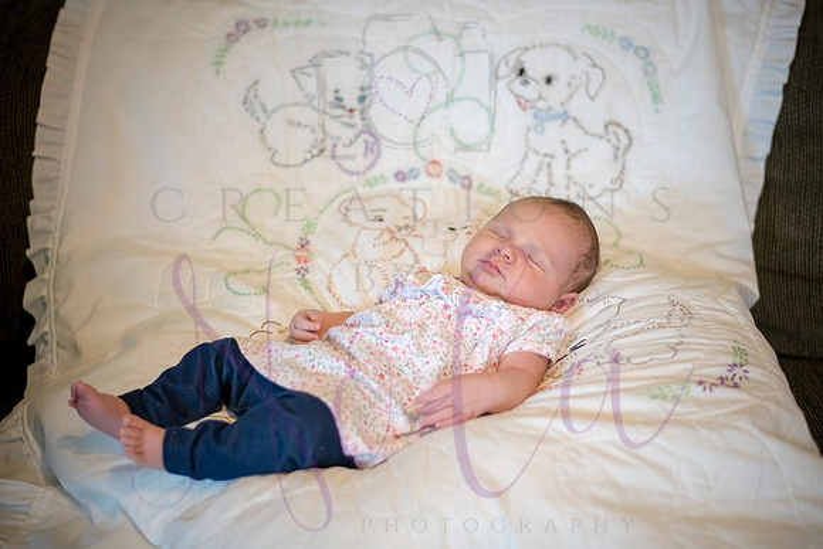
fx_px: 1143
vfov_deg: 27.0
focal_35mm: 50
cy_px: 274
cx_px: 412
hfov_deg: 39.6
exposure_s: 1/100
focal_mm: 50
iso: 800
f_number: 2.2
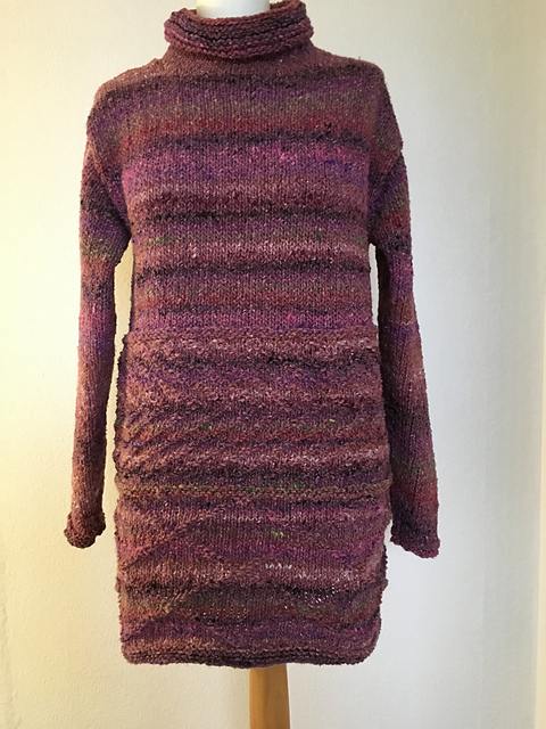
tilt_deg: -6.1
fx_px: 610
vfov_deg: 61.7
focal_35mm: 29
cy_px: 364
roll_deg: +1.3
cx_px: 273
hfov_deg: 48.2
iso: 200
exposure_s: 1/25
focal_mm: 4.15
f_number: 2.2
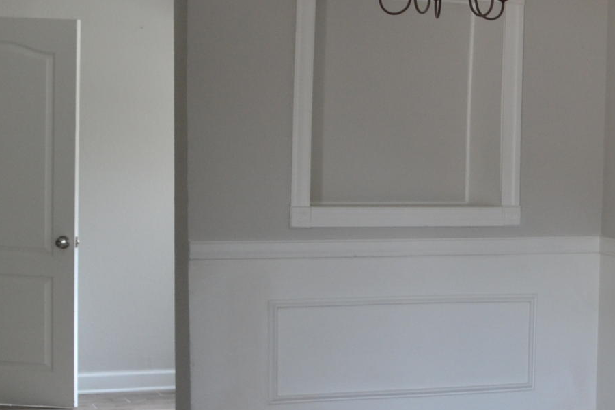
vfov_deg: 15.1
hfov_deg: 21.5
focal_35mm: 90
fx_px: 1537
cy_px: 327
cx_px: 672
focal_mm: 18
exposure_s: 1/40
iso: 400
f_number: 3.5
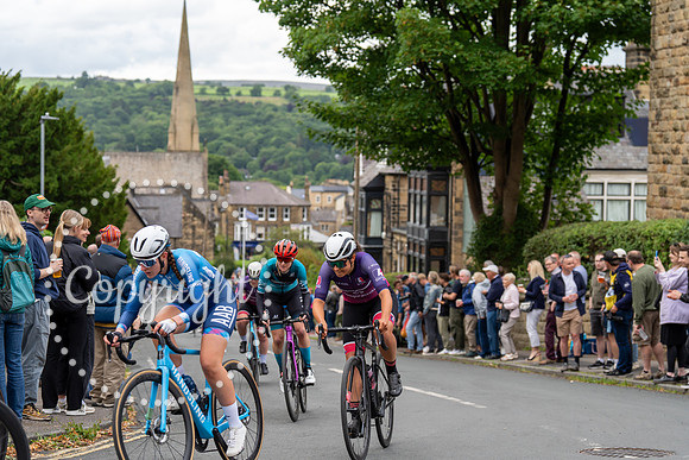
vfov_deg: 19.5
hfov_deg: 28.8
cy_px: 230
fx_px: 1340
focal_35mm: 70
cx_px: 344
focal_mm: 70
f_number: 3.5
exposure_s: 1/500
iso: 500
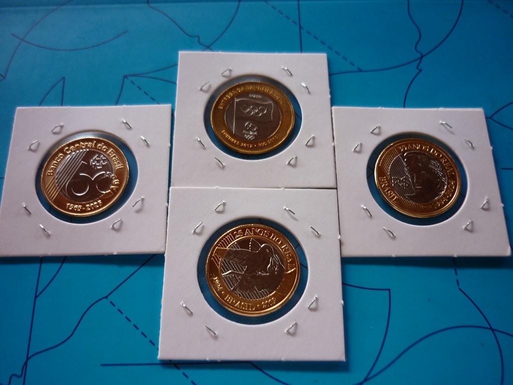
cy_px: 192
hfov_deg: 55.4
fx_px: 489
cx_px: 256
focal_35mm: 33
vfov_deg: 42.9
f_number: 2.8
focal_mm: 5.5
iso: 125
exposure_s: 1/30
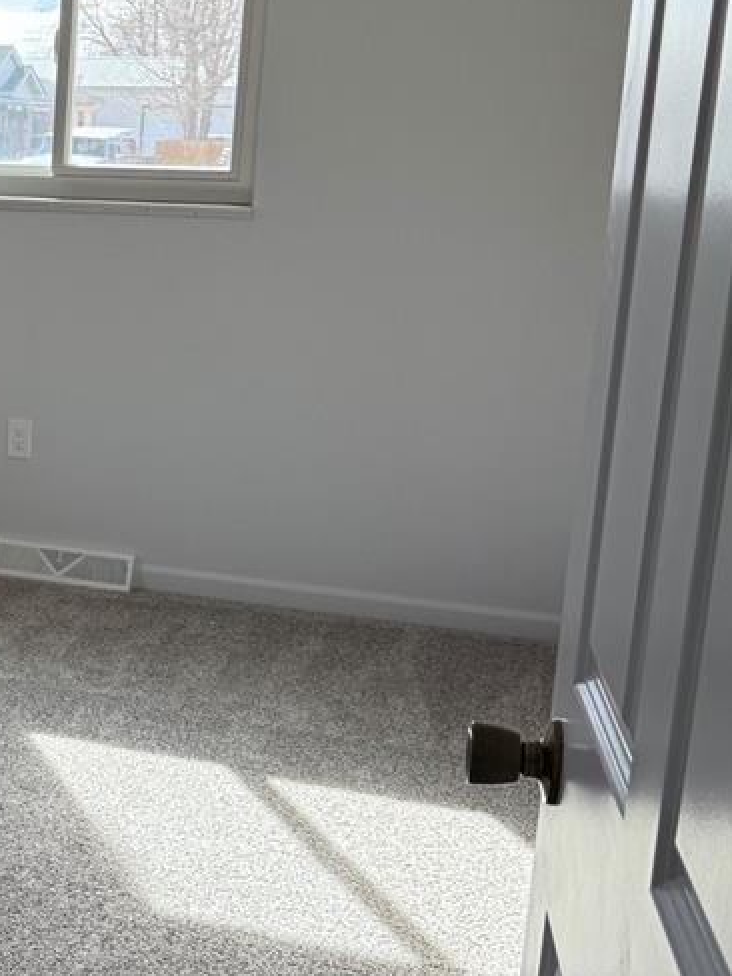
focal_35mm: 59
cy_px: 484
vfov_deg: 32.7
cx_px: -148
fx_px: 1664
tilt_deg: -12.0
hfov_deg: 22.8
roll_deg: -0.8
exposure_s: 1/226
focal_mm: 6.76
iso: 125
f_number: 1.78
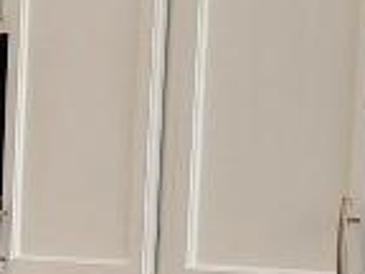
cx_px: -471
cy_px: 434
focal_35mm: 185
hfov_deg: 9.6
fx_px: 1951
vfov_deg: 7.8
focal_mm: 5.4
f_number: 1.8
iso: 40
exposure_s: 1/60
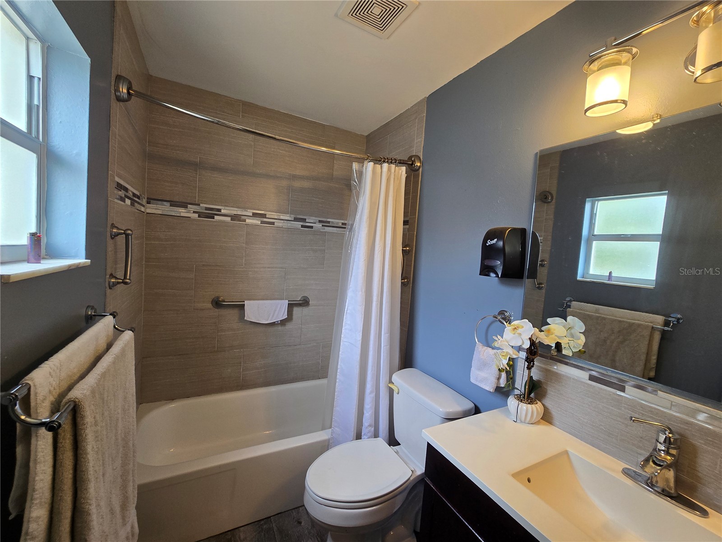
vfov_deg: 89.9
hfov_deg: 106.2
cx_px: 361
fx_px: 271
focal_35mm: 13
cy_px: 271
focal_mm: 2.2
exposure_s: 1/60
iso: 80
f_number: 2.2
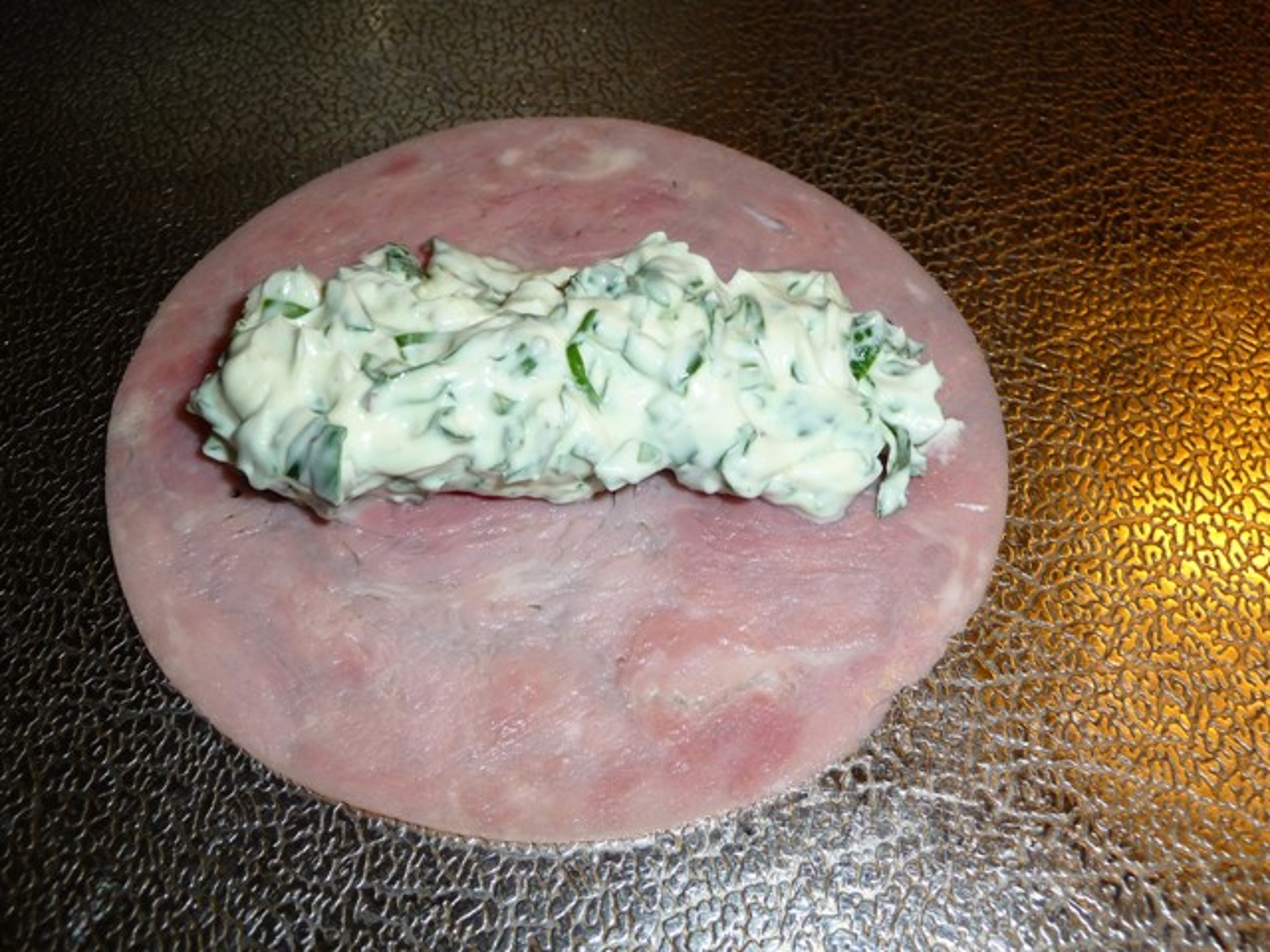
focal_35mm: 40
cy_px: 476
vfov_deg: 36.0
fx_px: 1468
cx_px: 635
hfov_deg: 46.8
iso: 100
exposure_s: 1/30
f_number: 3.9
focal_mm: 6.7
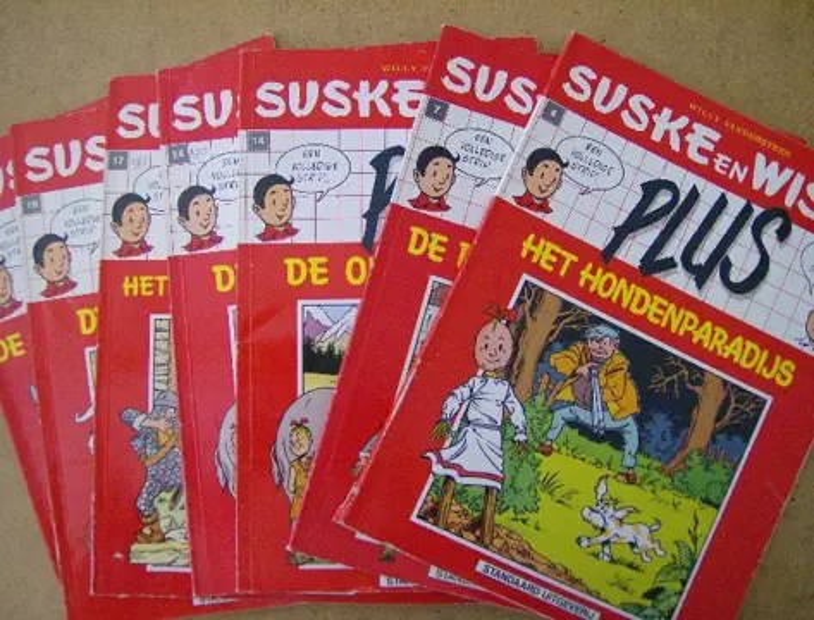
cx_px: 407
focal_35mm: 36
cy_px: 310
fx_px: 851
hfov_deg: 51.1
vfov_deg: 40.0
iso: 200
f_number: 2.8
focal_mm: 6
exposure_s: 1/56.7
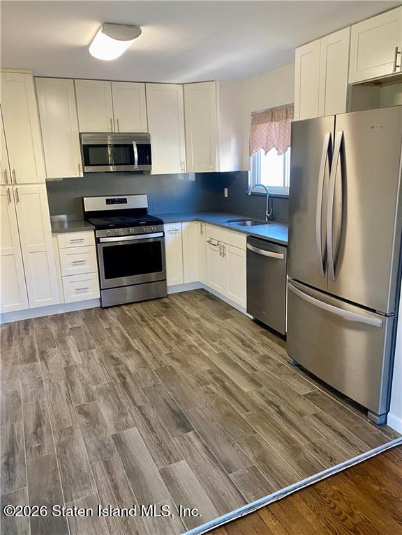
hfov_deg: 53.1
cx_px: 201
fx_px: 403
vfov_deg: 67.3
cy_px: 268
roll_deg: +1.0
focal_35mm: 26
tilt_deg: -13.3
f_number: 1.8
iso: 160
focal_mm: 4.25
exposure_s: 1/60
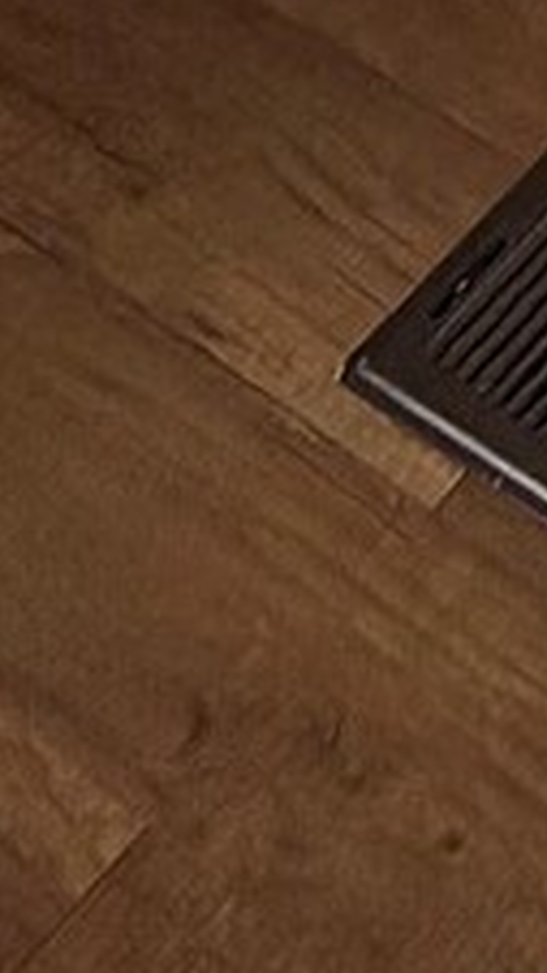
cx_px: 2037
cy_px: -1709
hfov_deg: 8.4
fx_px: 2503
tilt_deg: -18.4
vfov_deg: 12.7
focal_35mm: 97
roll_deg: +1.2
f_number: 2.2
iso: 100
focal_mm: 2.22
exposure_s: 1/120
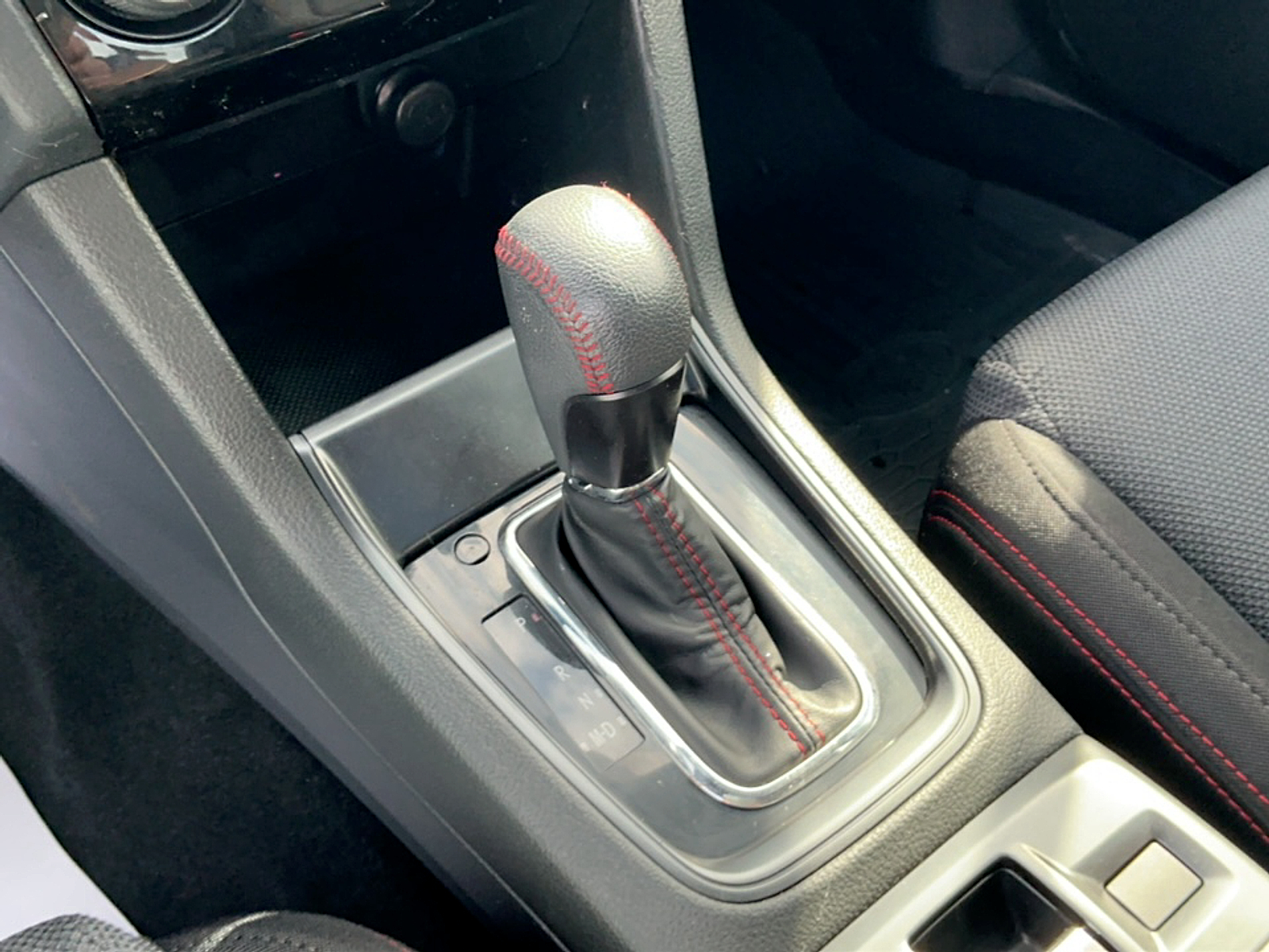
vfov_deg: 45.4
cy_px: 476
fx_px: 1136
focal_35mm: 31
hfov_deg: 58.4
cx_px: 634
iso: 50
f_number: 1.8
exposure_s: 1/120
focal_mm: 3
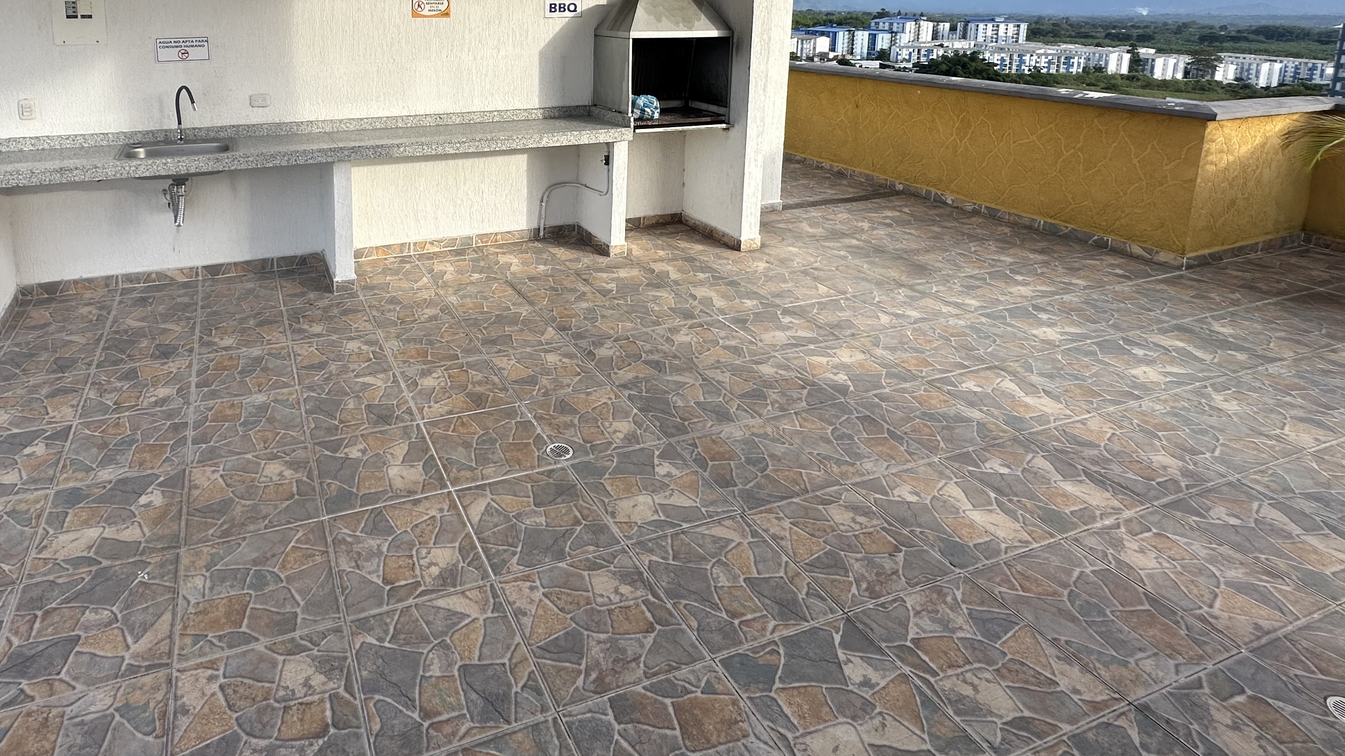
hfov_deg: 81.8
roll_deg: +0.3
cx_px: 483
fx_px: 749
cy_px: 122
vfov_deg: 49.5
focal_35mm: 21
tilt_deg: -8.9
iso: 40
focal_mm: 2.22
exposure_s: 1/593
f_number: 2.2
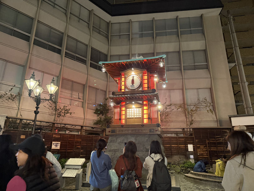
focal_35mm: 24
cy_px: 96
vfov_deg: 56.8
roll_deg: +0.1
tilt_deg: +17.2
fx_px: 176
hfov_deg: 71.6
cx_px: 127
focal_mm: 6.76
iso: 1250
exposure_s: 1/30
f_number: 1.78
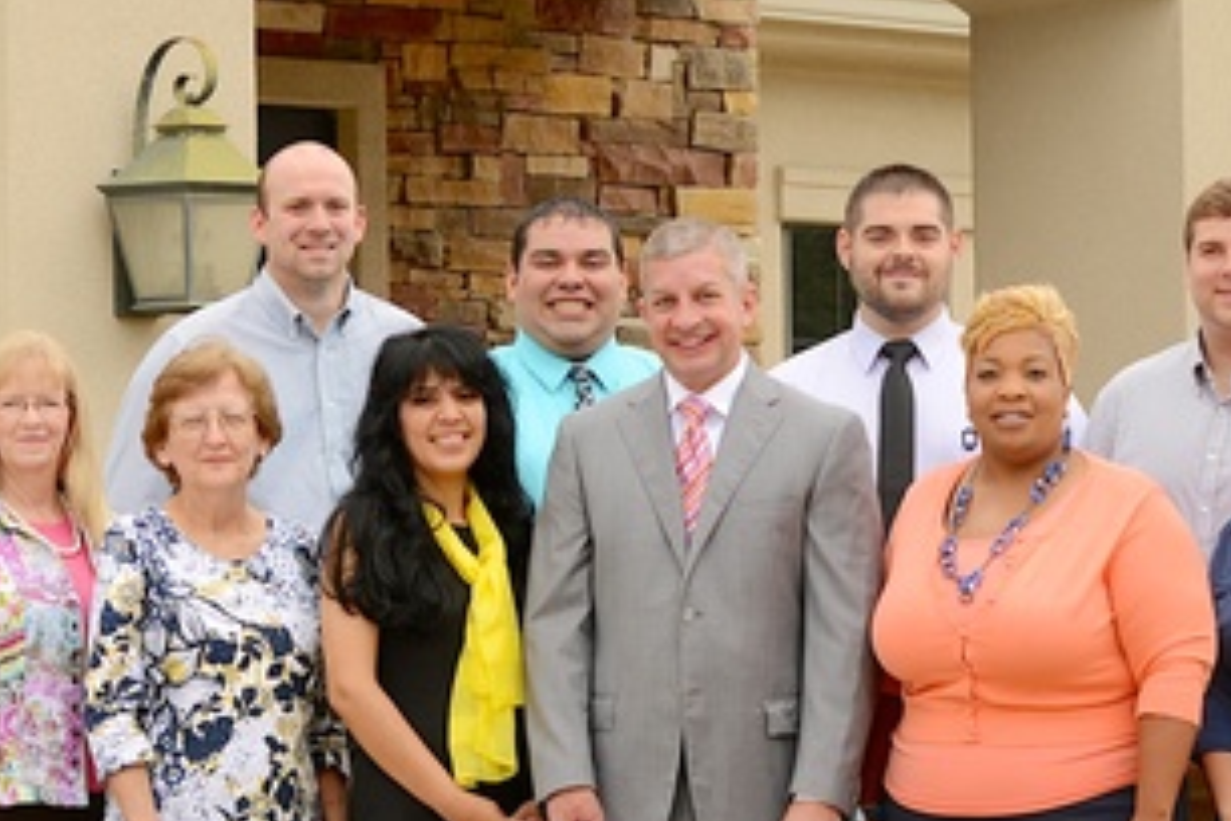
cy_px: 123
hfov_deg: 8.8
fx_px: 8001
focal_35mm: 234
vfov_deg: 5.9
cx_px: 499
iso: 100
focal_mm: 70
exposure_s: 1/100
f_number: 5
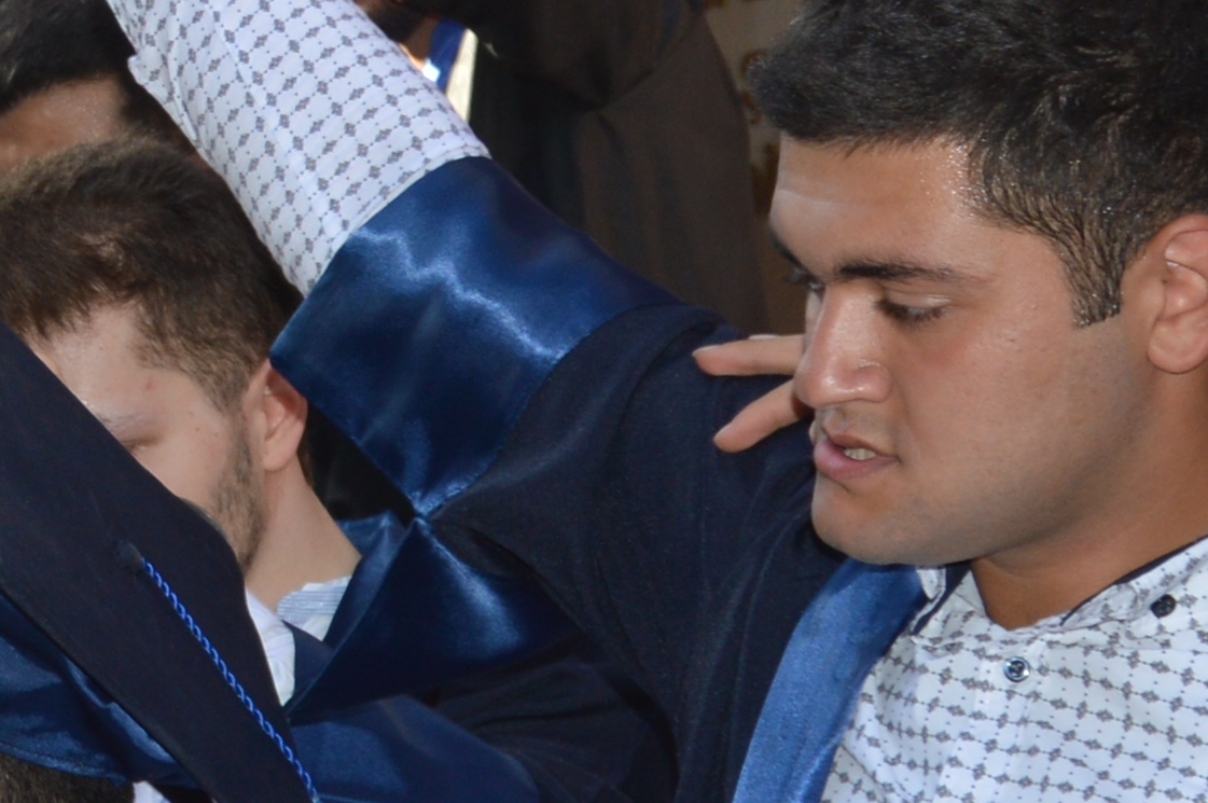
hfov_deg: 12.2
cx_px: -616
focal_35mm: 161
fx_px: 5397
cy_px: -77
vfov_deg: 8.4
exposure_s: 1/200
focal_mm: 20
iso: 100
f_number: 5
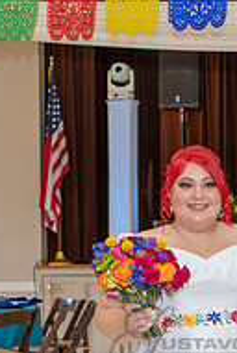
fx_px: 1348
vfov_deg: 14.9
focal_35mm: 137
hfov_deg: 10.0
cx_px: 200
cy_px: 223
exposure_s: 1/100
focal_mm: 30
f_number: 2.8
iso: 1000
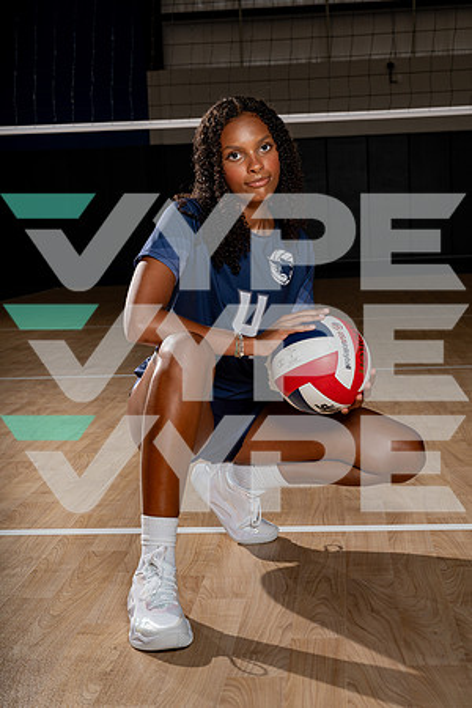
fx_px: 1141
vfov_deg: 34.5
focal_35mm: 58
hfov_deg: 23.4
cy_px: 354
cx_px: 236
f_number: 8
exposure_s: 1/250
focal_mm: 58
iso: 100
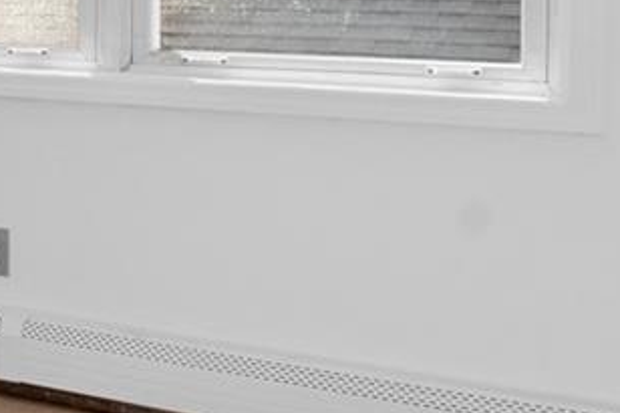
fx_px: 1601
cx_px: -801
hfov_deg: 15.0
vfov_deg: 14.3
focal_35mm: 93
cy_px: -43
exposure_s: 1/20
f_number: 10
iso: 320
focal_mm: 14
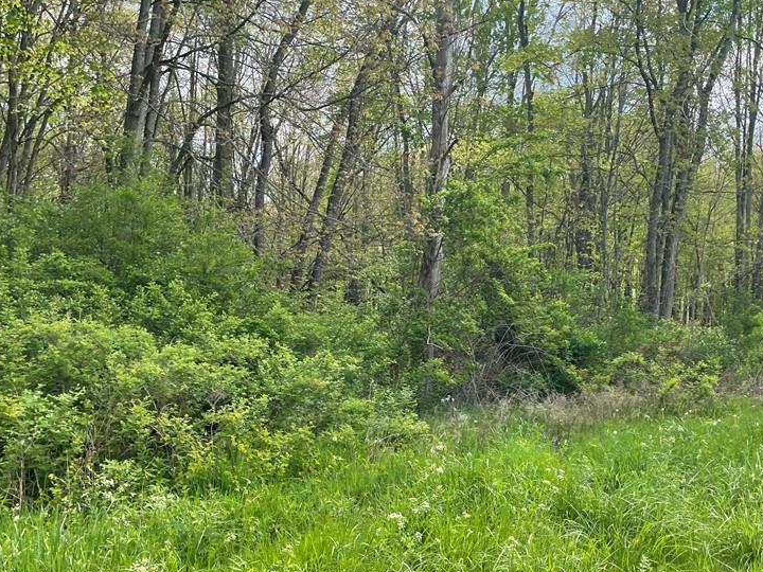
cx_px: 472
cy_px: 330
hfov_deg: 49.7
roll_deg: -2.1
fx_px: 816
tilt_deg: +0.1
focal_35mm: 37
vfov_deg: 38.6
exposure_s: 1/790
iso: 32
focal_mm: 4.2
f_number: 1.6
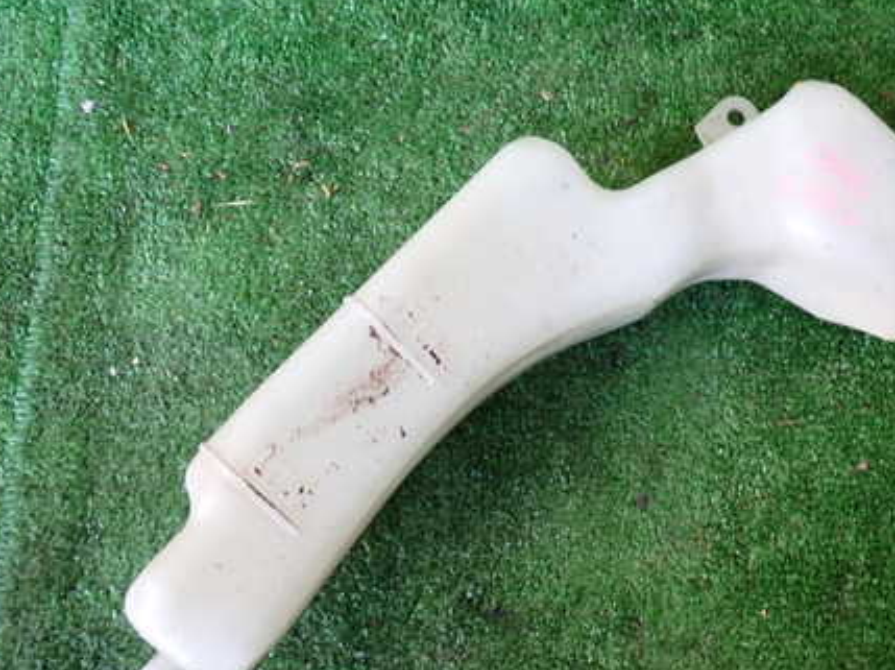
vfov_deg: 34.3
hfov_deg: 44.2
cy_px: 361
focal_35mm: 42
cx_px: 595
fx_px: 1085
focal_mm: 5.4
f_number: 2.3
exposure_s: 1/30
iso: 200
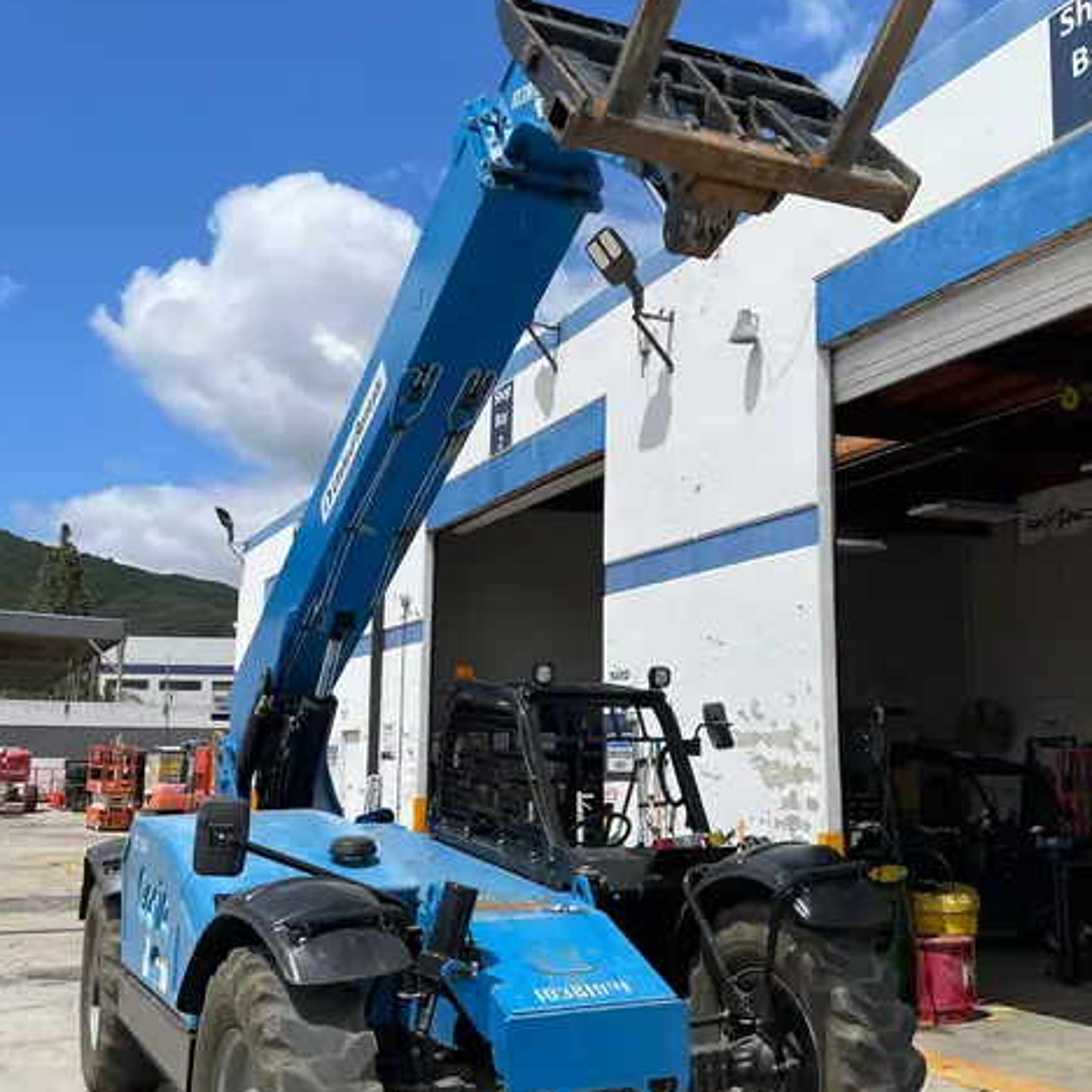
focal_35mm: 36
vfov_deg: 46.0
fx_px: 1285
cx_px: 558
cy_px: 542
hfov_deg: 46.0
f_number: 1.6
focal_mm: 4.2
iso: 50
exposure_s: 1/7299
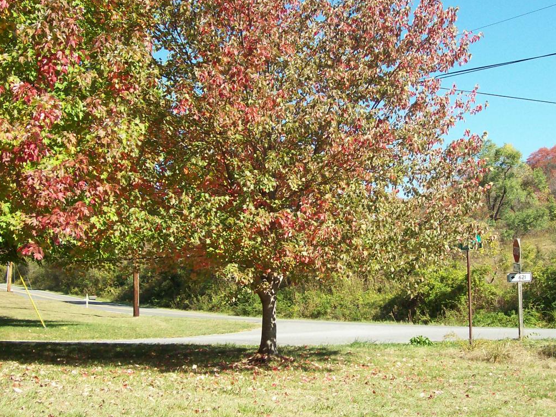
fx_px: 915
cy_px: 212
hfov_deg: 33.7
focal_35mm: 57
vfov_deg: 25.6
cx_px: 322
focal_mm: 7.6
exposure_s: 1/744
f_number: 3
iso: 80
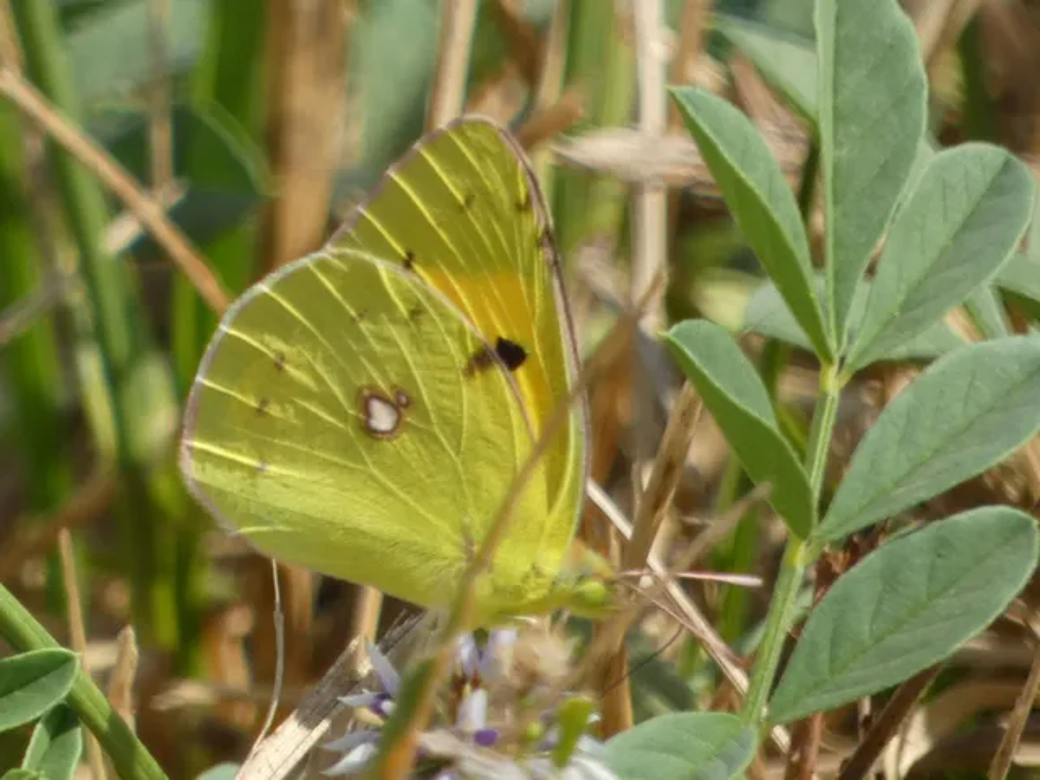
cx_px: 520
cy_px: 390
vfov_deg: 1.2
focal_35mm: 1200
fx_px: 36053
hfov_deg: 1.7
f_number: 5.9
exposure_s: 1/160
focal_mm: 215
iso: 80
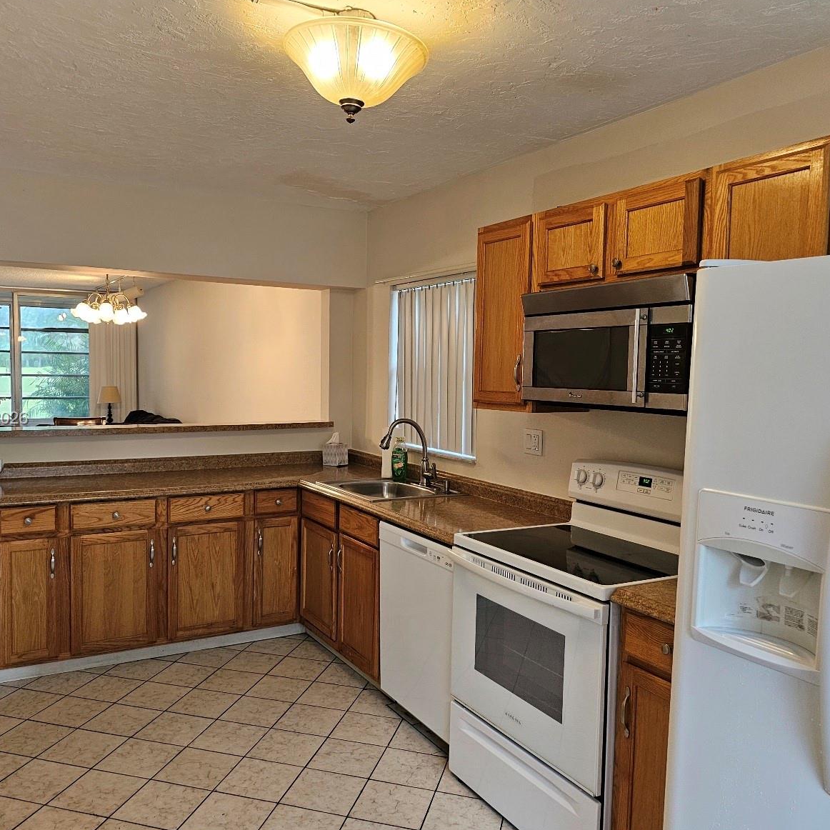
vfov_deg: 57.3
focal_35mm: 28
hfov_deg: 57.2
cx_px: 377
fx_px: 760
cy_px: 419
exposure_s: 1/120
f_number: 1.7
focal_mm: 6.3
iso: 400
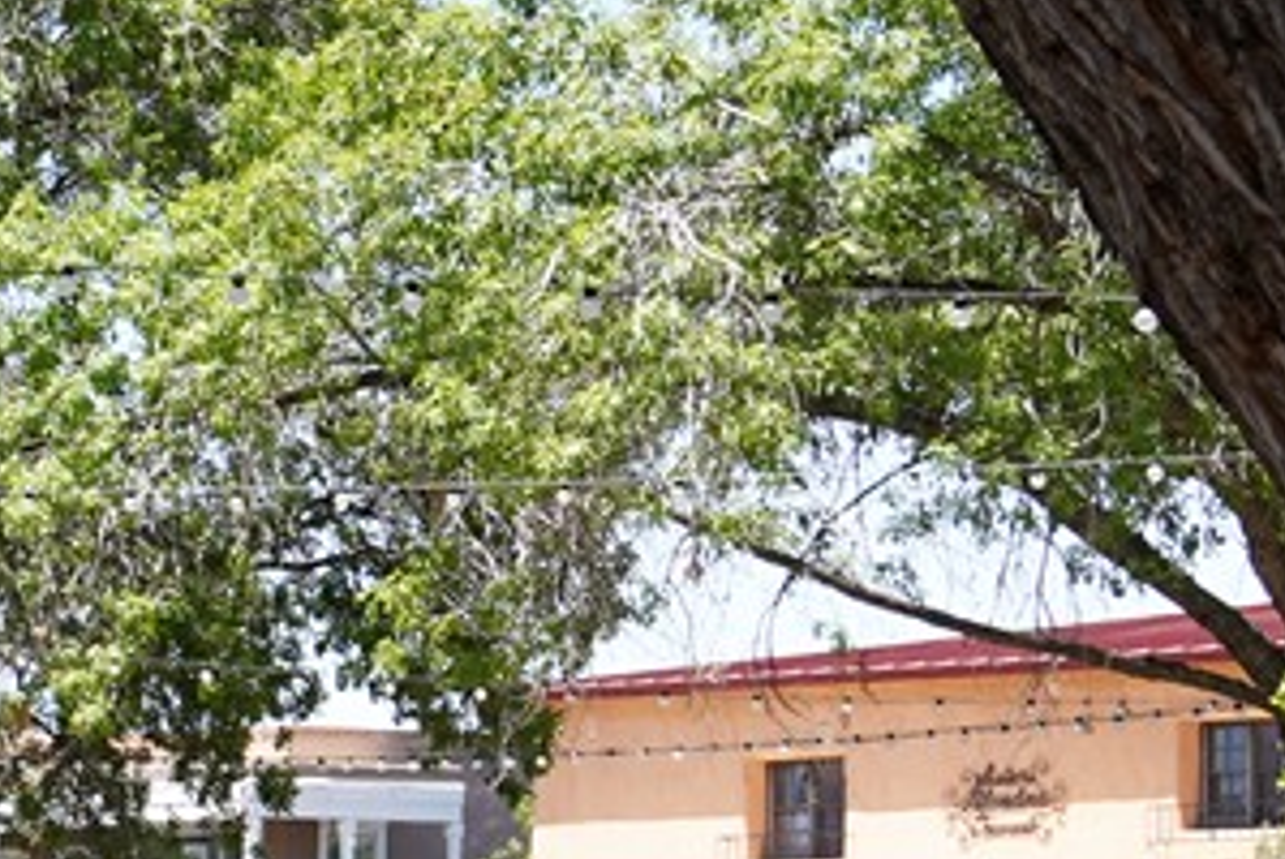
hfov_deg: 9.6
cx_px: -1925
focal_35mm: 187
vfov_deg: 7.3
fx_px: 6681
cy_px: 1057
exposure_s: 1/160
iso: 100
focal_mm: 28
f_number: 6.3
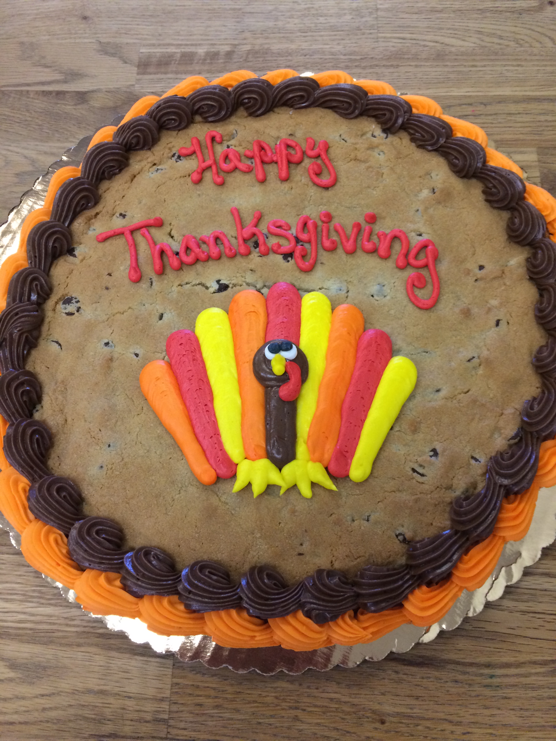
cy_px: 370
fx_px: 621
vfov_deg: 61.7
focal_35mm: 29
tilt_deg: -71.0
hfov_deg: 48.2
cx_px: 278
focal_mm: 4.15
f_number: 2.2
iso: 160
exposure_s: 1/30
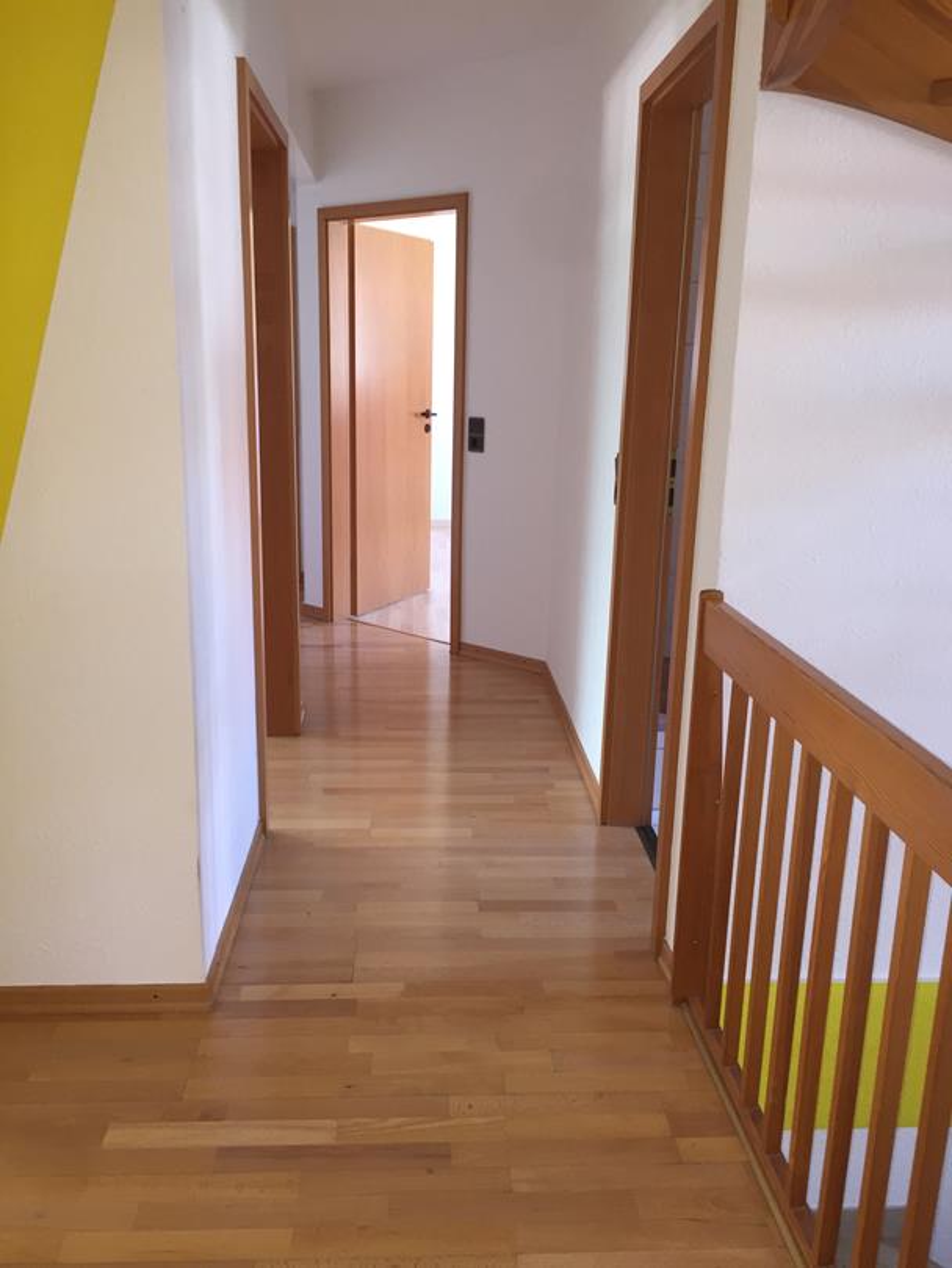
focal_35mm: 29
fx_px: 1063
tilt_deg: -12.6
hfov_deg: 48.3
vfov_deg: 61.6
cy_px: 634
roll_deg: -2.1
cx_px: 476
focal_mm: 4.15
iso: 100
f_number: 2.2
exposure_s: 1/30
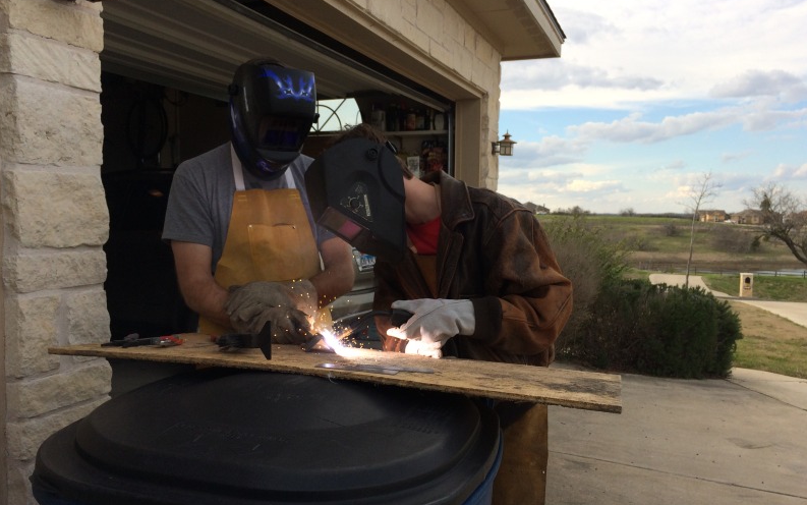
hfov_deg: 61.2
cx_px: 401
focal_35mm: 31
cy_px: 274
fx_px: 682
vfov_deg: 40.6
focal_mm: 4.15
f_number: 2.2
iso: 32
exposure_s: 1/892
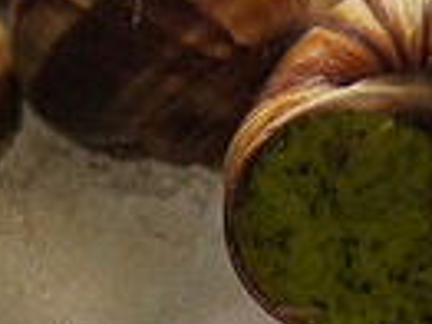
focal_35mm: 177
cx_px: 241
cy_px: 61
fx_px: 2207
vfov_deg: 8.4
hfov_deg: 11.2
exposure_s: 1/125
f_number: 1.7
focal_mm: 20
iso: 320
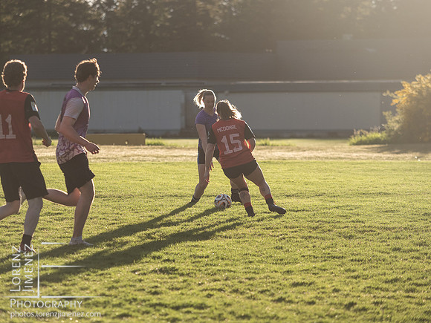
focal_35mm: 212
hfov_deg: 9.3
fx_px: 2640
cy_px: 162
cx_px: 216
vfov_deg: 7.0
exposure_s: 1/1000
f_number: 2.8
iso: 200
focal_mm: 106
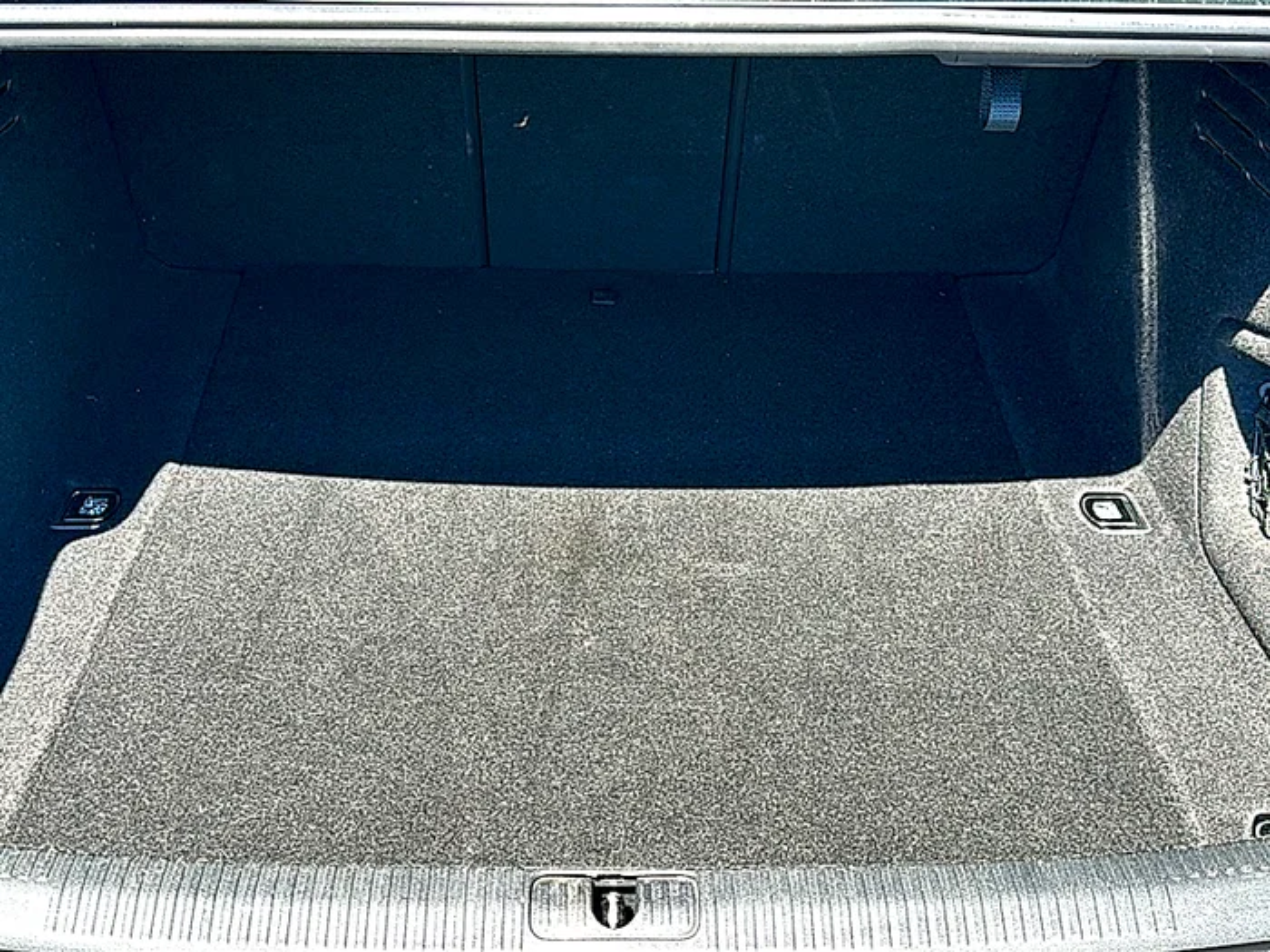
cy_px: 476
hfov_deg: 50.1
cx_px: 635
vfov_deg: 38.7
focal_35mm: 37
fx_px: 1357
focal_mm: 6.86
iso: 80
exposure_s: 1/574
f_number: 1.78
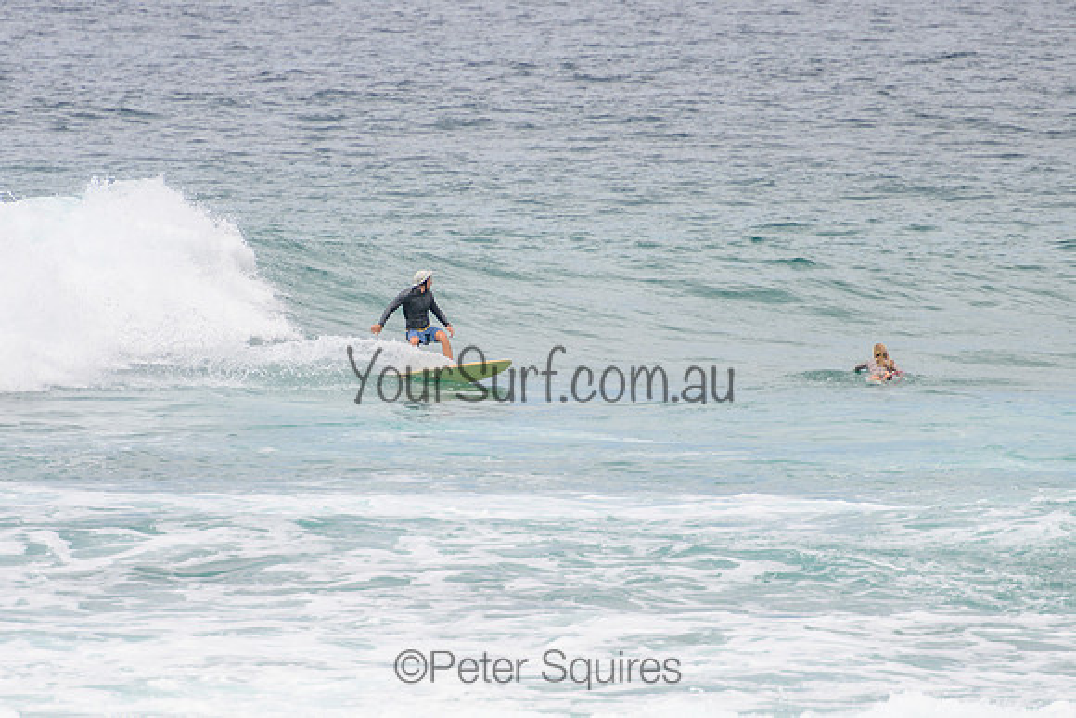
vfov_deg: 2.5
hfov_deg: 3.7
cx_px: 428
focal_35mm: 550
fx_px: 16452
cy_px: 322
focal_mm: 400
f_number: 5.6
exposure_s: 1/2000
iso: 160
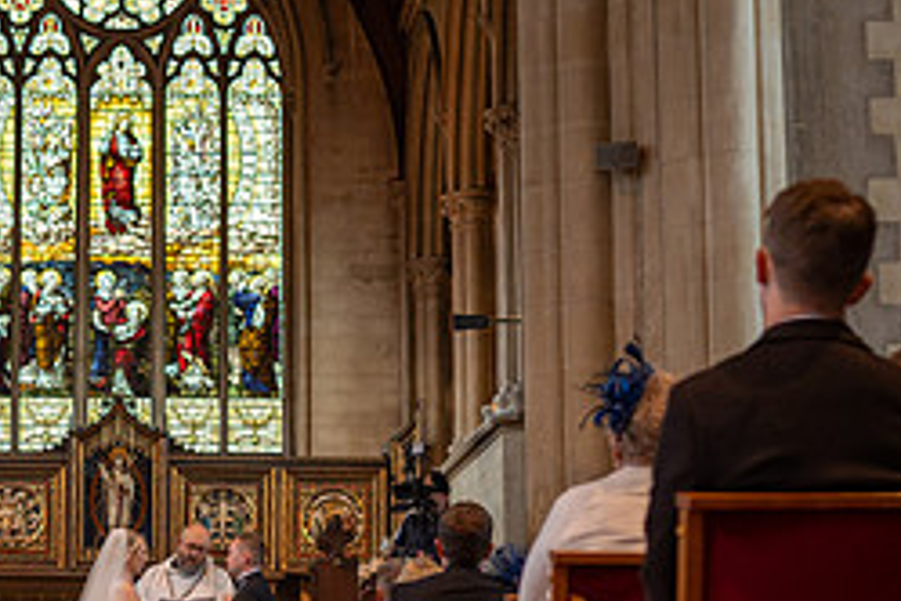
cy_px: 394
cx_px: 115
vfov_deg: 13.0
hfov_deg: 19.2
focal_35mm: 105
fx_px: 2628
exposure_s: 1/250
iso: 500
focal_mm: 35
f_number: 2.2
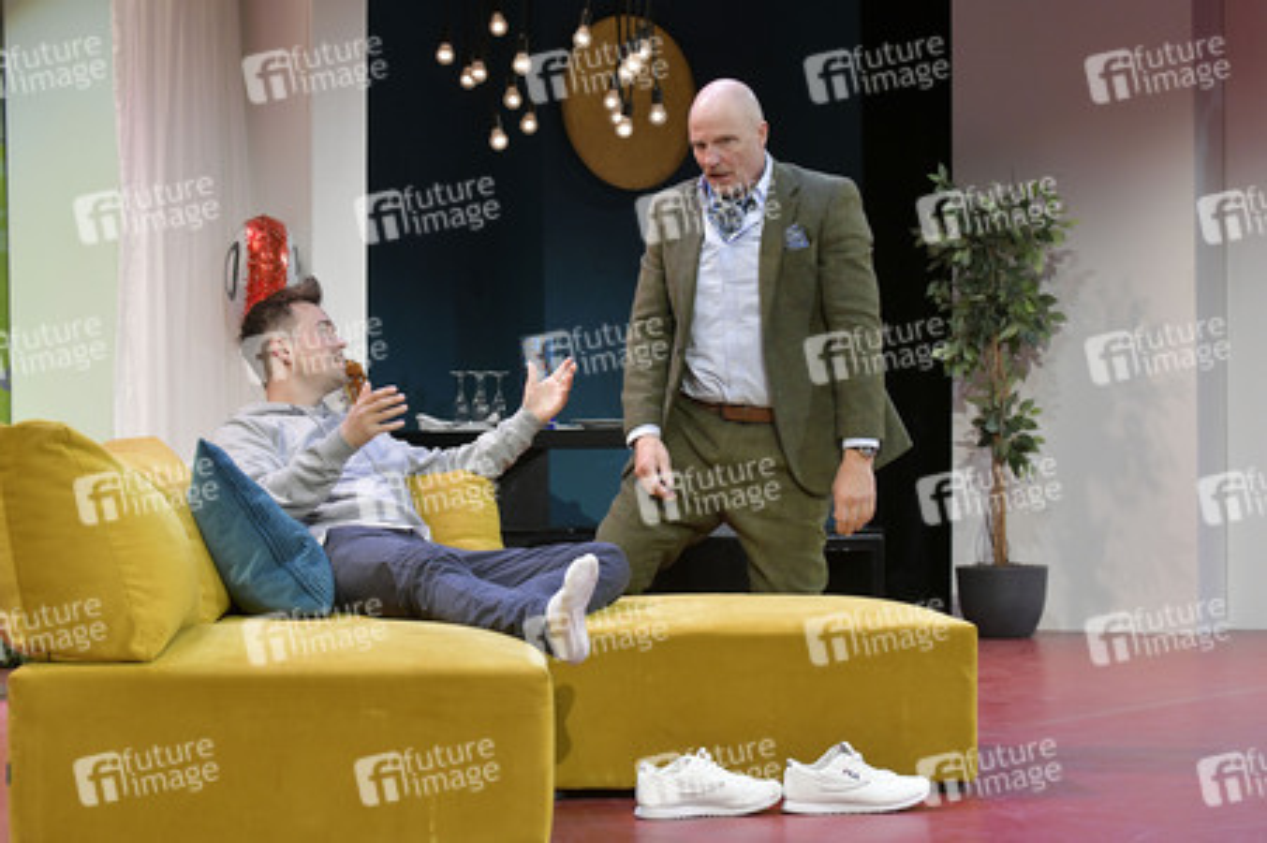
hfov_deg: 28.9
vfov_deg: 19.4
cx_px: 634
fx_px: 2462
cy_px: 422
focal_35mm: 70
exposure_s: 1/250
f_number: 5.6
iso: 2500
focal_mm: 70
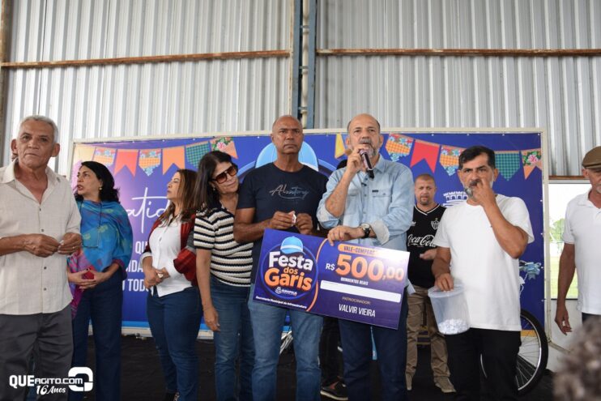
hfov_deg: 67.4
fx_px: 451
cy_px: 200
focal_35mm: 27
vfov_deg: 47.9
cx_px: 300
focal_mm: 18
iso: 160
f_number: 5.6
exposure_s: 1/125
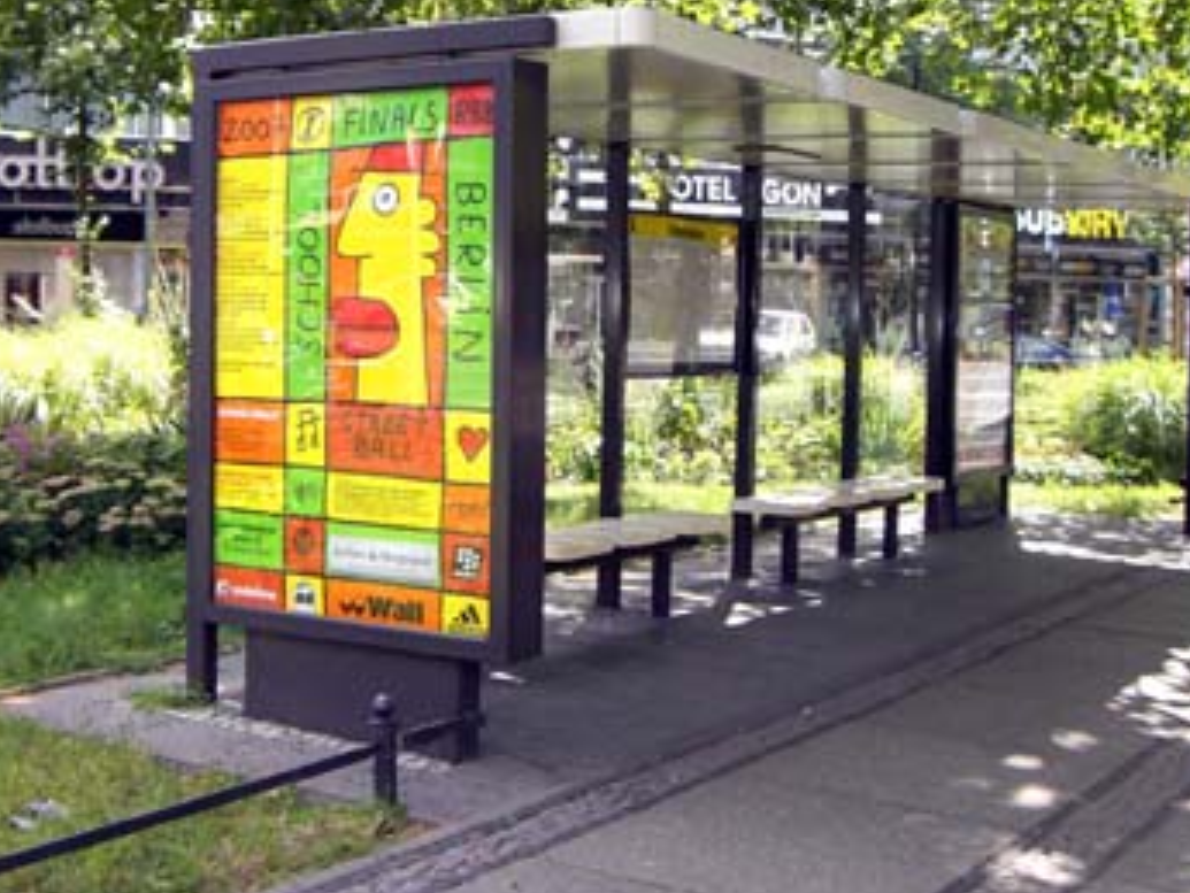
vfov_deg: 26.5
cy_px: 353
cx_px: 442
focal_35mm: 55
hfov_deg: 34.7
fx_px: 1891
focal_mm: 6.2
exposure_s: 1/200
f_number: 2.7
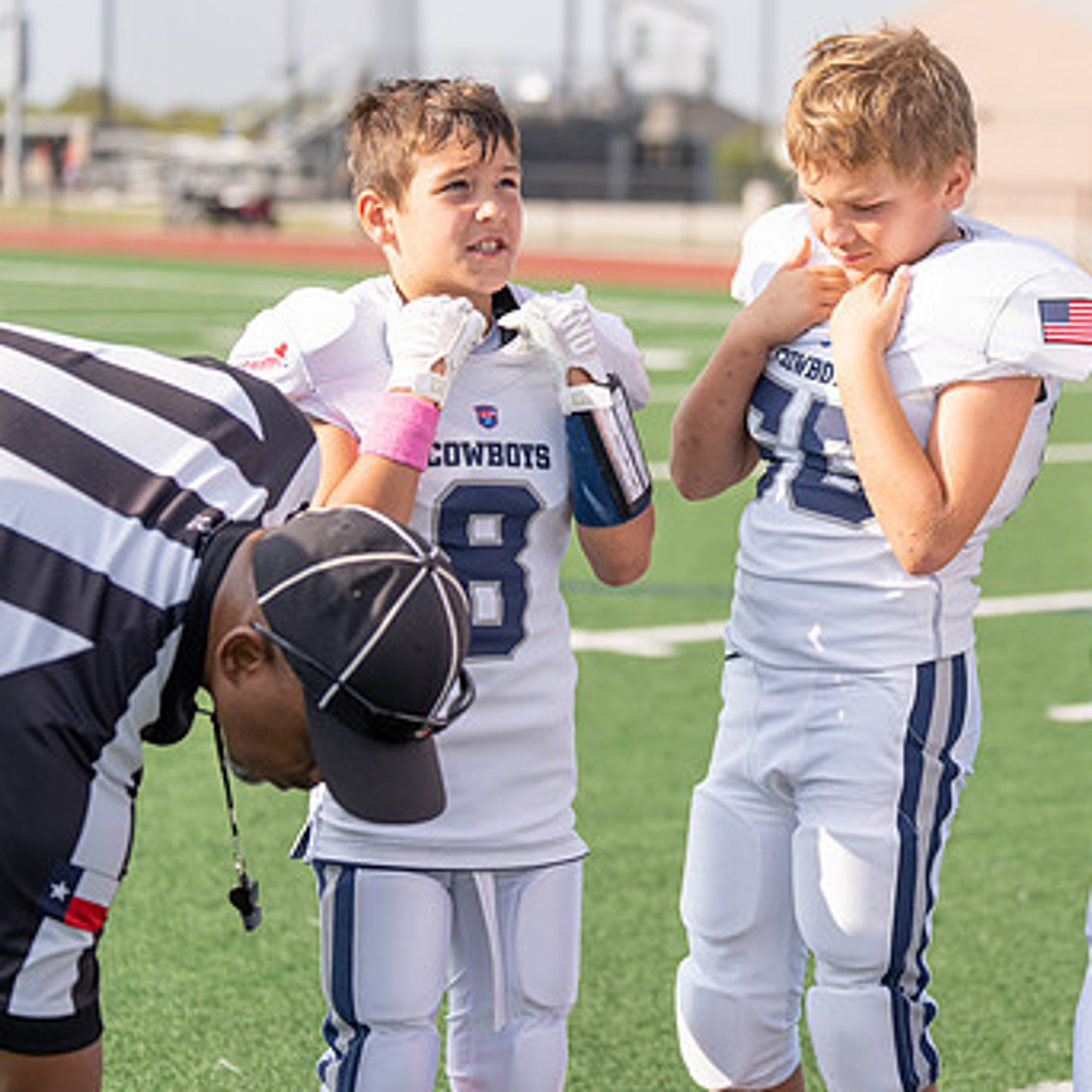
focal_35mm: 104
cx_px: 763
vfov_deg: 16.7
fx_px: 3712
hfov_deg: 16.7
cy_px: 500
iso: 100
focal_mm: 70
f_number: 2.8
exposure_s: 1/1600
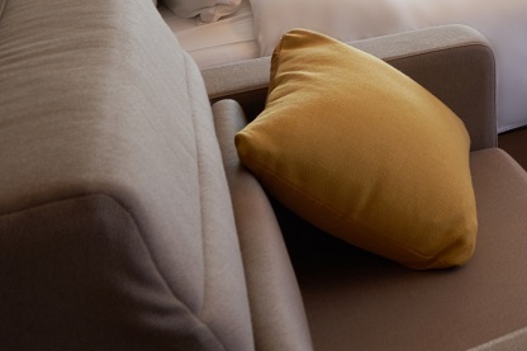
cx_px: 826
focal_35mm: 60
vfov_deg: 18.4
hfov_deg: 24.4
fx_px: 878
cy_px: -258
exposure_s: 1/5
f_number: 8
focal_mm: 16
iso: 100
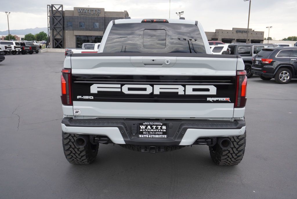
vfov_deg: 38.4
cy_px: 100
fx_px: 285
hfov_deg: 55.1
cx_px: 148
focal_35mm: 34
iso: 100
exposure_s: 1/80
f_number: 5.6
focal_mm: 23
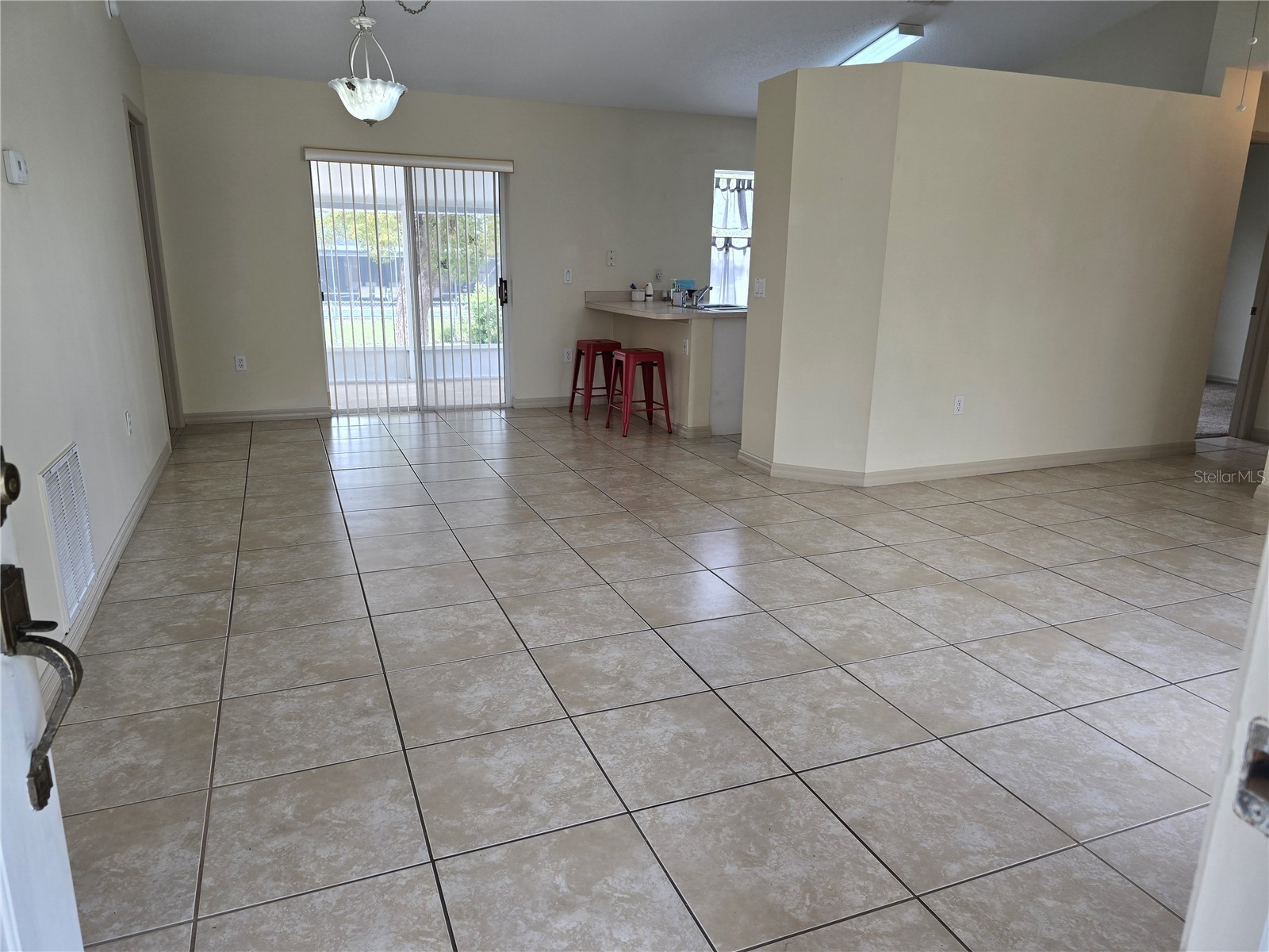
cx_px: 634
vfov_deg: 58.9
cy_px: 476
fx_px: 843
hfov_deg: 73.9
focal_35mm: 23
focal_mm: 6.3
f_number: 1.7
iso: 64
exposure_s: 1/120
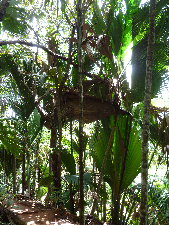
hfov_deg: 45.4
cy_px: 130
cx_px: 78
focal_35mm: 31
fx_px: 202
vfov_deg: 58.1
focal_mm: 4.1
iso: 100
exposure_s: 1/30
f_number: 3.3
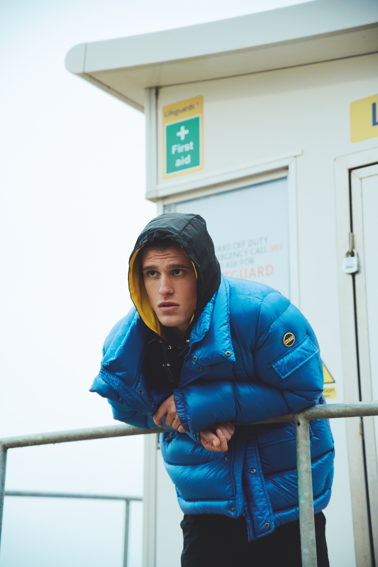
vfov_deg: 28.8
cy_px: 284
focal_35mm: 70
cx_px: 189
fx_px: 1102
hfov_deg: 19.5
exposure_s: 1/20
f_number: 4
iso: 1000
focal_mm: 70
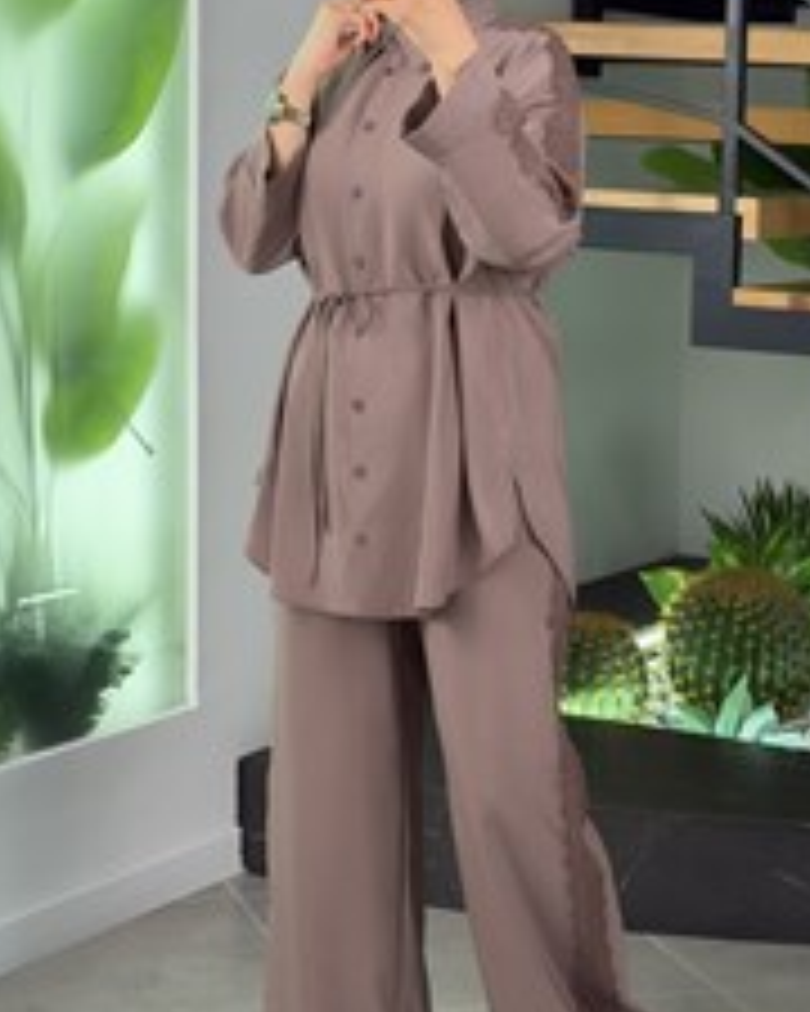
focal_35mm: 86
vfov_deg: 22.1
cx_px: 400
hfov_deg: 17.9
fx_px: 2577
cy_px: 335
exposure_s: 1/208
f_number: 1.78
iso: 125
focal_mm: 6.76
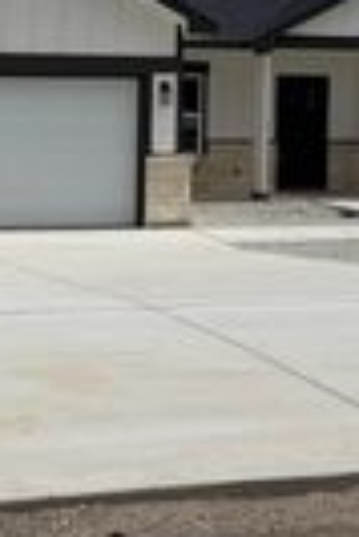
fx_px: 1402
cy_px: 168
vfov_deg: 21.6
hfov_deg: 14.5
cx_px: 89
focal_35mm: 94
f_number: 1.78
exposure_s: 1/12346
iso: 80
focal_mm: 6.76
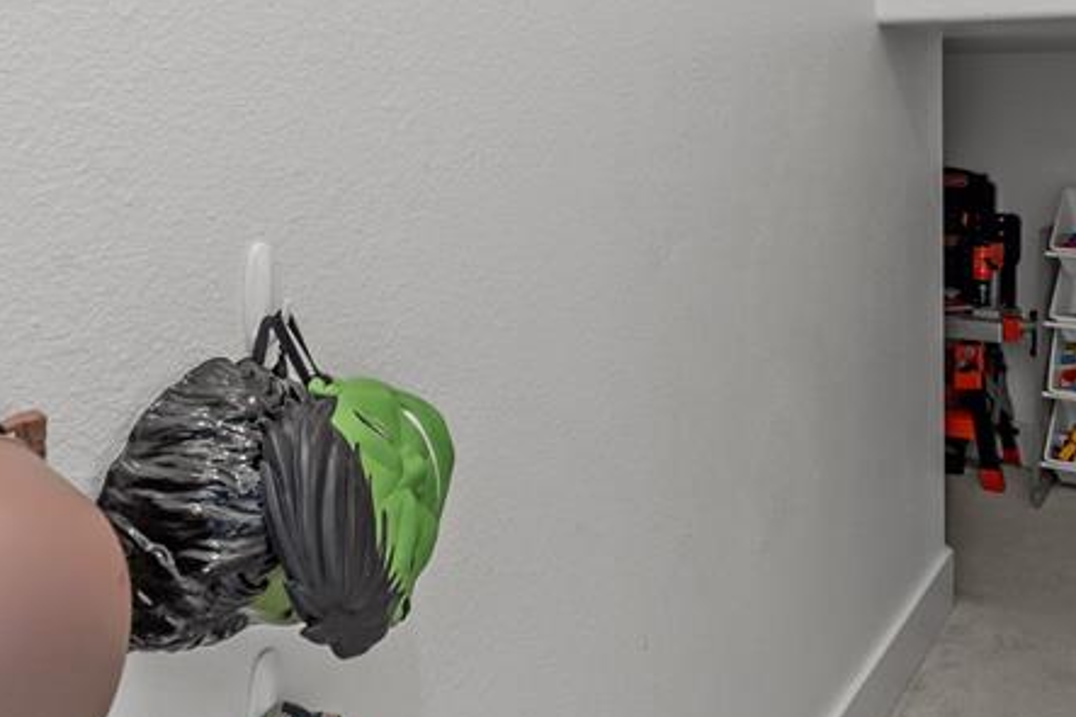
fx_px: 1105
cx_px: 692
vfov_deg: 34.3
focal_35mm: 37
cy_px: 102
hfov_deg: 51.2
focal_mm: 16
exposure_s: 1/30
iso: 1000
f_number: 8
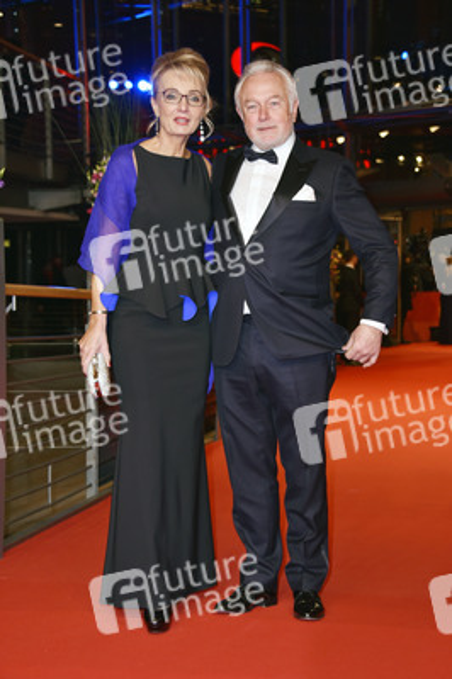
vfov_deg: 32.4
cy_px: 340
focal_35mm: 62
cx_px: 226
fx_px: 1170
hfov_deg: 21.9
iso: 640
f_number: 5.6
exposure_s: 1/160
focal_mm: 62
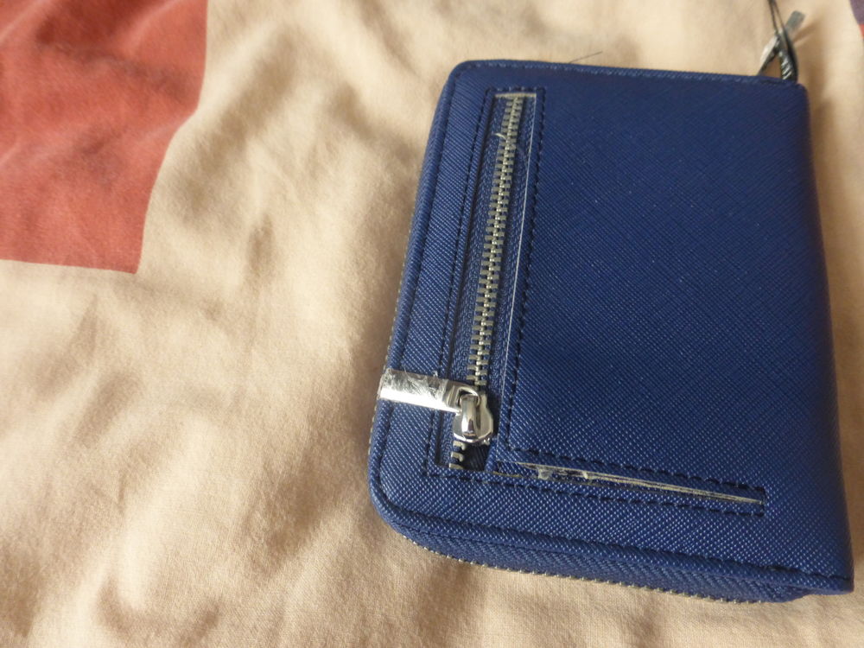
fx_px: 624
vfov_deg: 54.9
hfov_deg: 69.4
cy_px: 324
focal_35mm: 25
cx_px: 432
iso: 400
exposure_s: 1/40
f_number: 3.3
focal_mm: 4.3
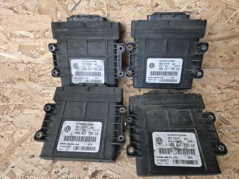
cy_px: 90
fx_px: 159
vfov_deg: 58.9
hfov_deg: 73.9
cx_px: 120
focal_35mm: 23
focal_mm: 5.4
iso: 1250
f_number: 1.8
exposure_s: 1/100
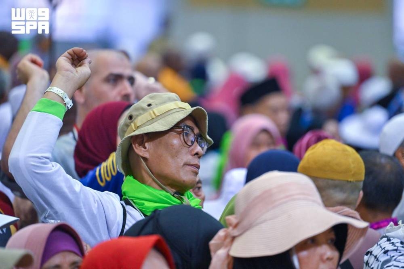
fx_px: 2244
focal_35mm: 200
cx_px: 202
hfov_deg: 10.3
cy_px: 134
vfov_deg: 6.9
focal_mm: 200
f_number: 2.8
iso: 4000
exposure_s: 1/640
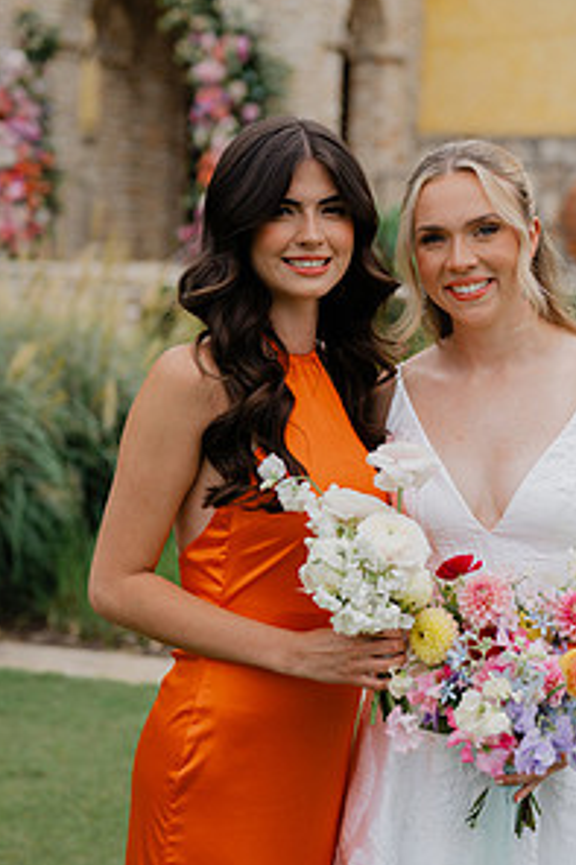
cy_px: 424
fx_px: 1826
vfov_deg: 26.7
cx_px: 368
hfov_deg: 17.9
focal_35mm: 76
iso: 64
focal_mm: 50
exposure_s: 1/1250
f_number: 2.5
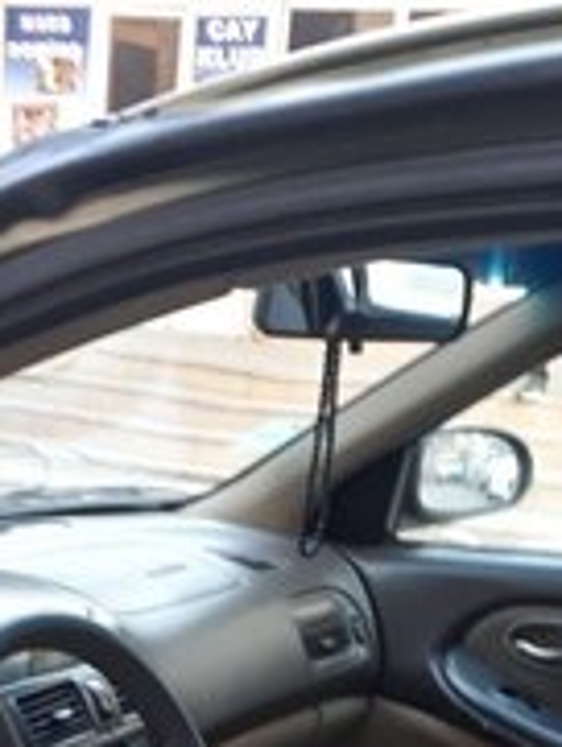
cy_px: 924
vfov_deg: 23.7
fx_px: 1600
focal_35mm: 74
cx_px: 161
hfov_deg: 19.8
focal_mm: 3.6
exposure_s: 1/25
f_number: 1.9
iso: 200
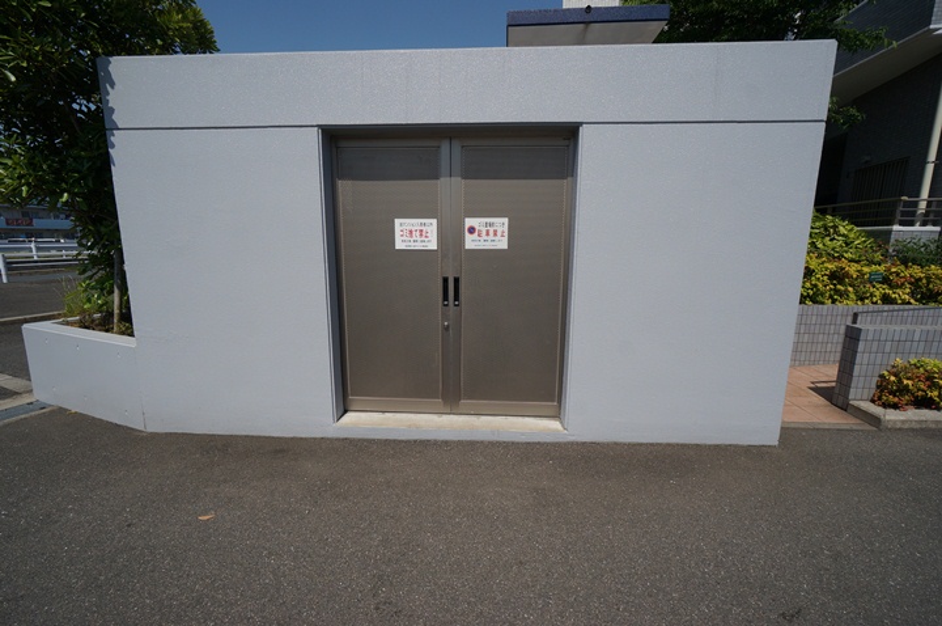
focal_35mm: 15
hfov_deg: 100.5
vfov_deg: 77.2
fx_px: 392
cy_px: 313
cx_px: 471
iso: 100
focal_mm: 10
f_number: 9
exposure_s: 1/400
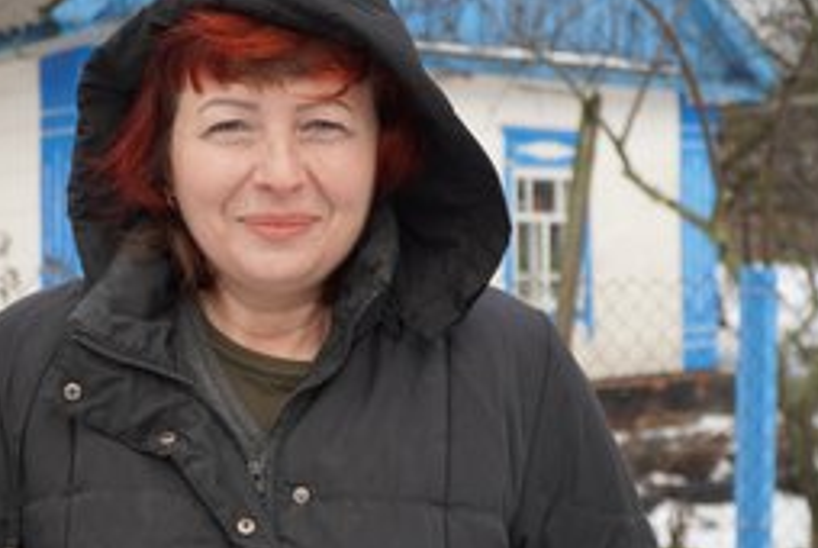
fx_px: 1451
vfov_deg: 21.4
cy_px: 292
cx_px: 219
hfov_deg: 31.0
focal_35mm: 64
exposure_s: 1/160
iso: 160
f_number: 4
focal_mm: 27
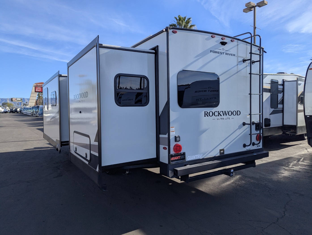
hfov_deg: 71.5
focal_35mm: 24
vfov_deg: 56.9
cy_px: 118
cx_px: 156
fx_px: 217
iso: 47
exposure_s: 1/1855
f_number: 1.85
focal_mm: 6.81
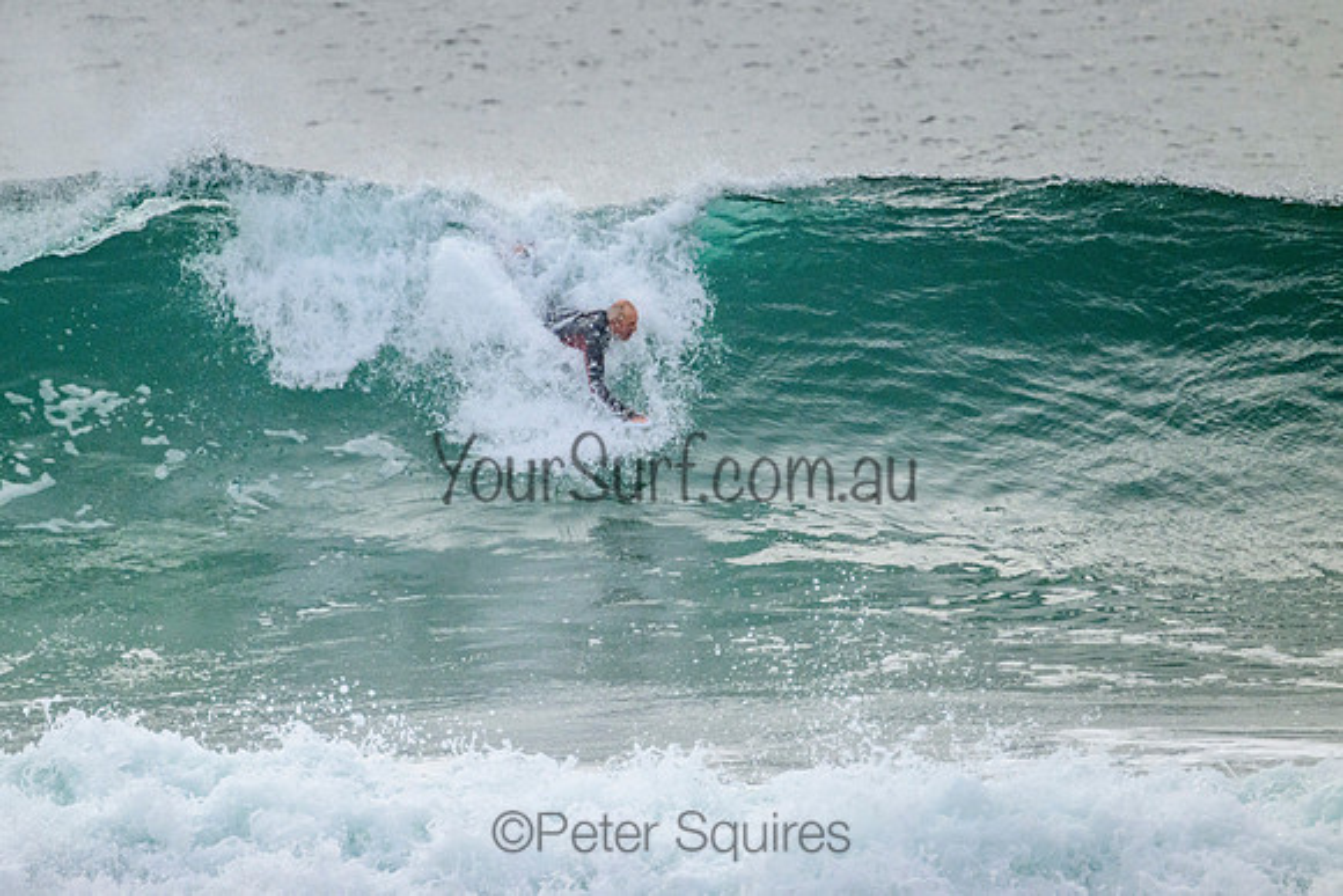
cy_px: 417
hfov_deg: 2.3
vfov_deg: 1.5
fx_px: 33301
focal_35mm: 892
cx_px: 594
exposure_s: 1/2000
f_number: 11
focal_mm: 800
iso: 2000
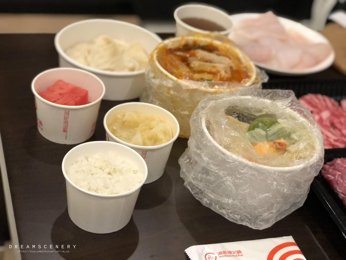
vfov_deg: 25.7
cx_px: 173
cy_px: 130
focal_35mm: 57
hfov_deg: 33.8
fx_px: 570
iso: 250
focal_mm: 6.6
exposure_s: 1/30
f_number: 2.8
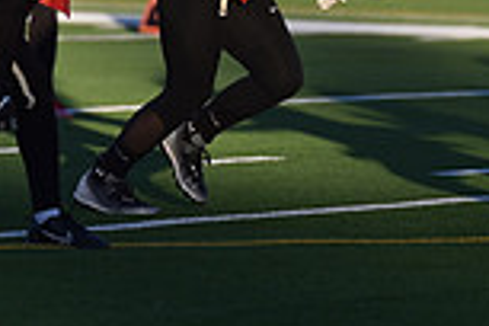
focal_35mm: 758
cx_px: 284
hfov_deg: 2.7
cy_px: -155
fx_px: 10295
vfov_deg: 1.8
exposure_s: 1/4000
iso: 320
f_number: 2.8
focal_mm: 200
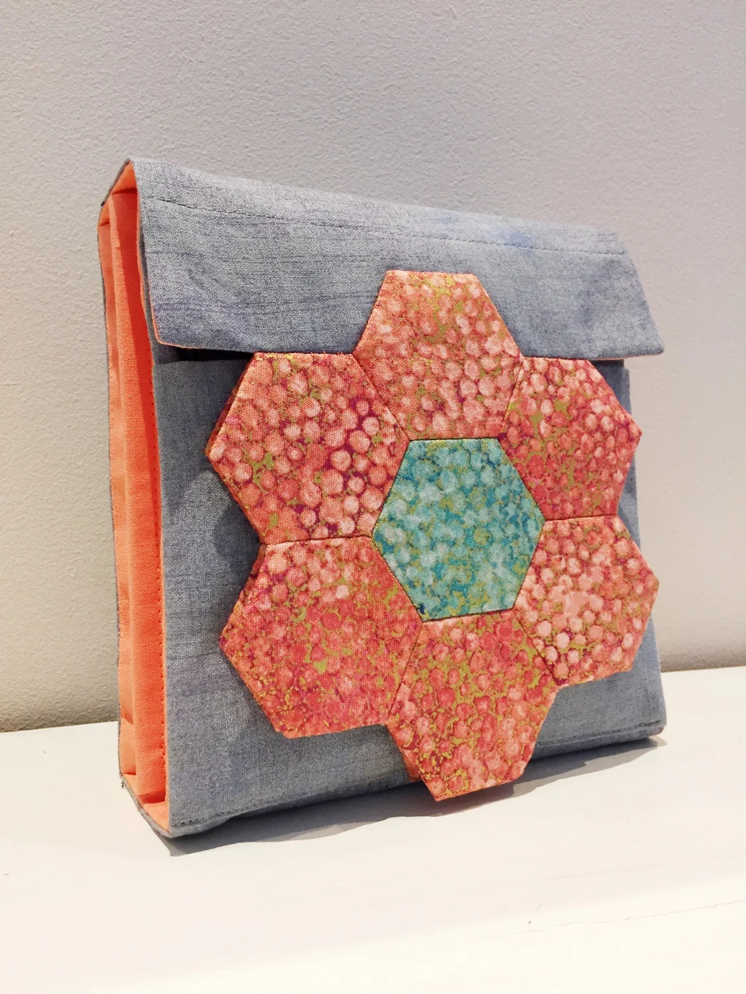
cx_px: 373
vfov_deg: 61.7
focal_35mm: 29
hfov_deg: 48.2
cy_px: 497
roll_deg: +0.2
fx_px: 833
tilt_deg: -4.2
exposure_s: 1/33
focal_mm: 4.15
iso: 64
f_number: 2.2
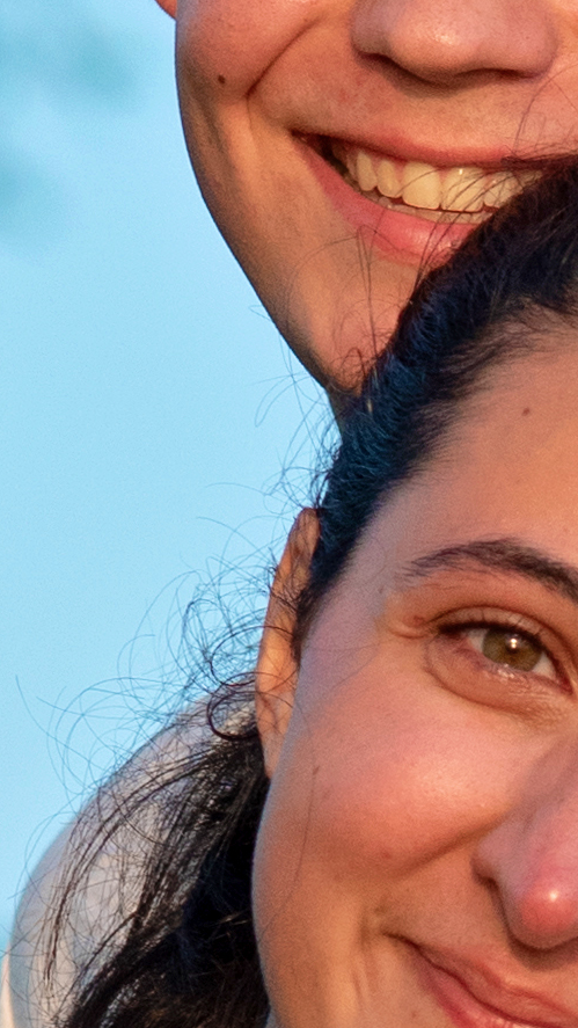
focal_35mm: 730
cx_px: 869
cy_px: 1780
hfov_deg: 1.7
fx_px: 19888
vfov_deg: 2.9
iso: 800
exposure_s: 1/2000
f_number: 4.8
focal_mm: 105
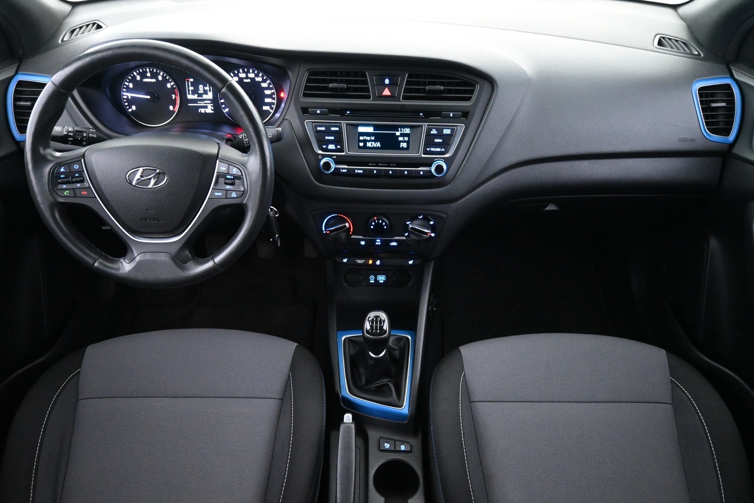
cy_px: 252
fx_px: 597
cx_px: 377
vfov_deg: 45.7
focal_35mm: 28
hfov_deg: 64.6
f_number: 3.8
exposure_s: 1/30
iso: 4500
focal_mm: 19
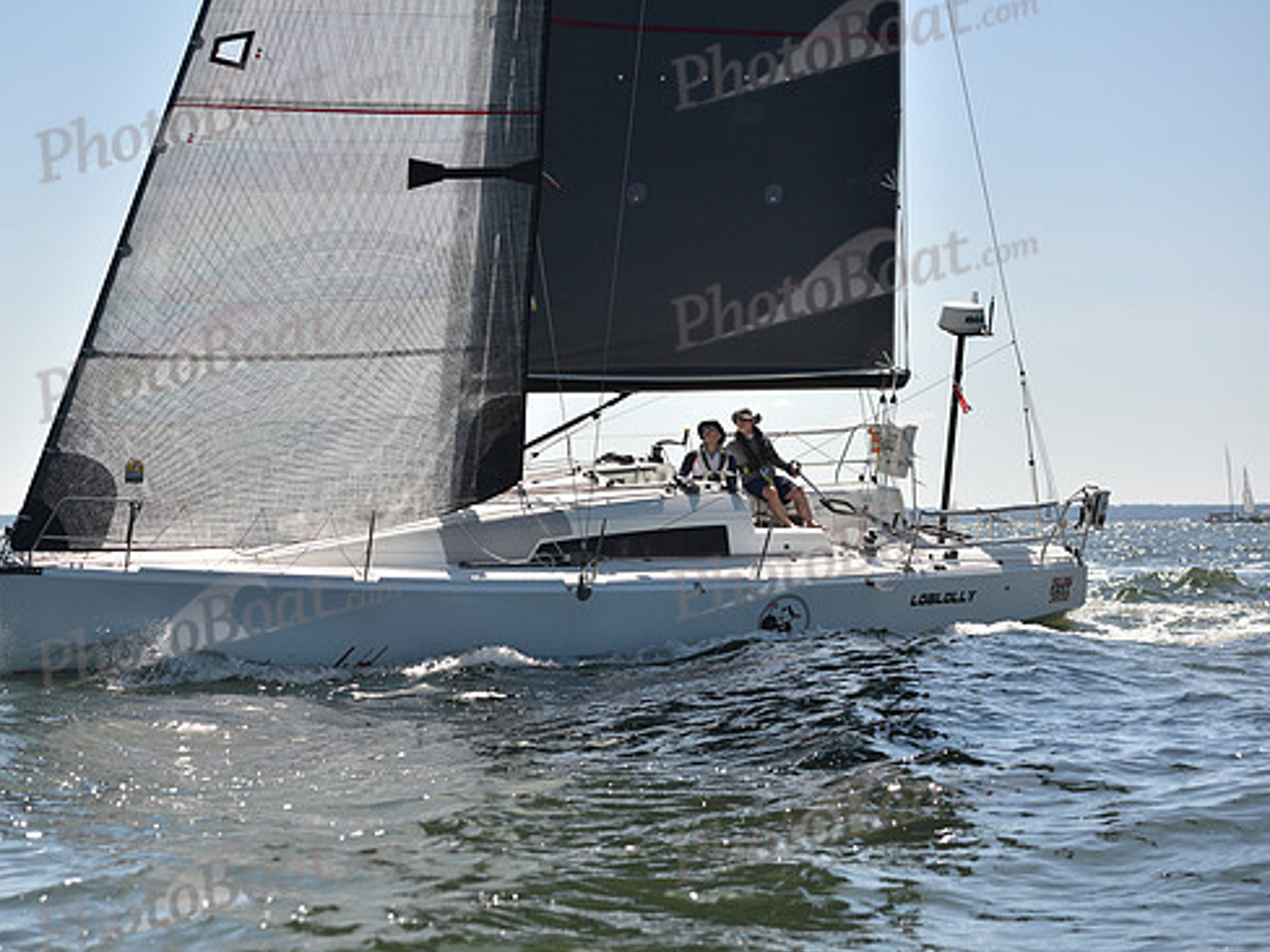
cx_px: 539
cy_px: 454
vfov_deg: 18.4
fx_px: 2935
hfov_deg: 24.4
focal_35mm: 80
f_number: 4
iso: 250
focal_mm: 70
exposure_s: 1/1250
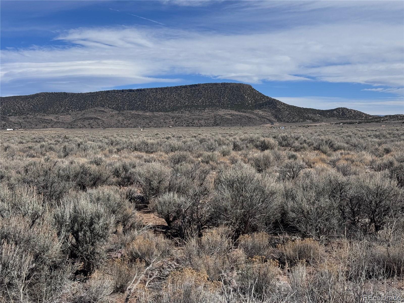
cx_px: 202
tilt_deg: -2.8
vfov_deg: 30.3
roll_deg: -0.3
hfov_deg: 39.7
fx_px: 560
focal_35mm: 48
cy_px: 152
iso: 64
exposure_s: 1/7937
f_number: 1.78
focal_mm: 6.76
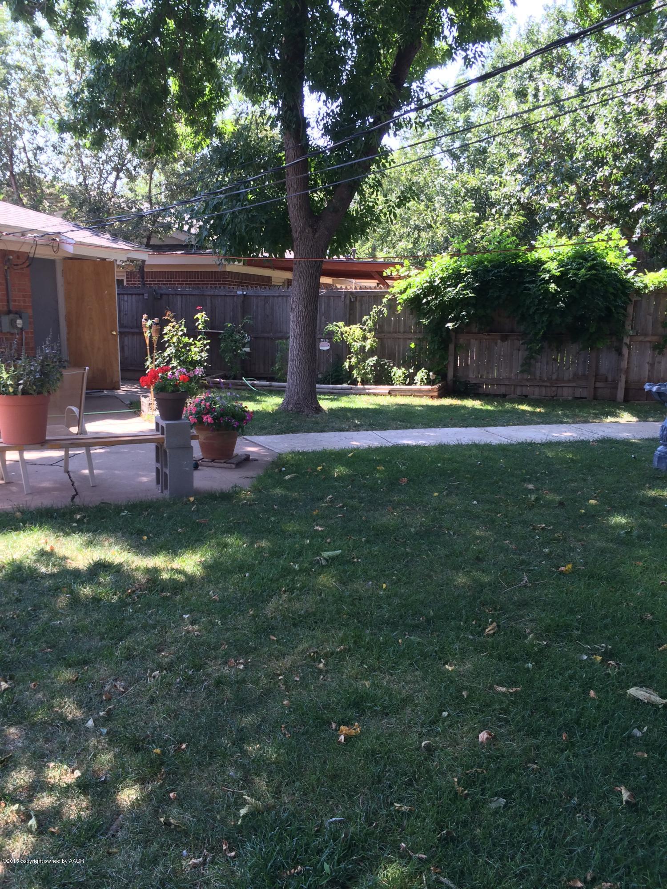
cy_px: 444
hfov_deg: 46.8
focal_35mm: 30
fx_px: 771
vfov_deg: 60.0
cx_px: 334
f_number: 2.2
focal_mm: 4.12
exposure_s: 1/129
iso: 32
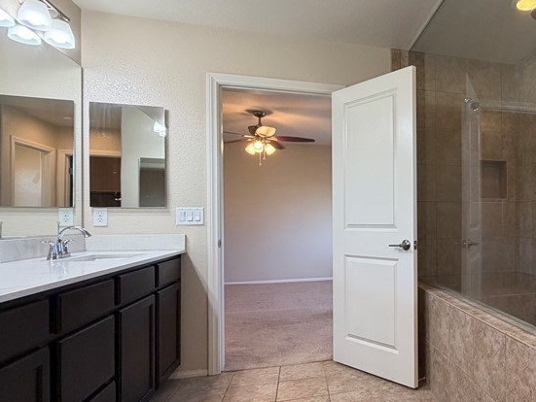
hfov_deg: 61.6
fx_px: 403
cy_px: 221
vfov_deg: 53.0
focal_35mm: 26
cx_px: 430
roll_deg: +1.0
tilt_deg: +0.1
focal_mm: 2.22
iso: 200
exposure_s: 1/60
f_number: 2.2
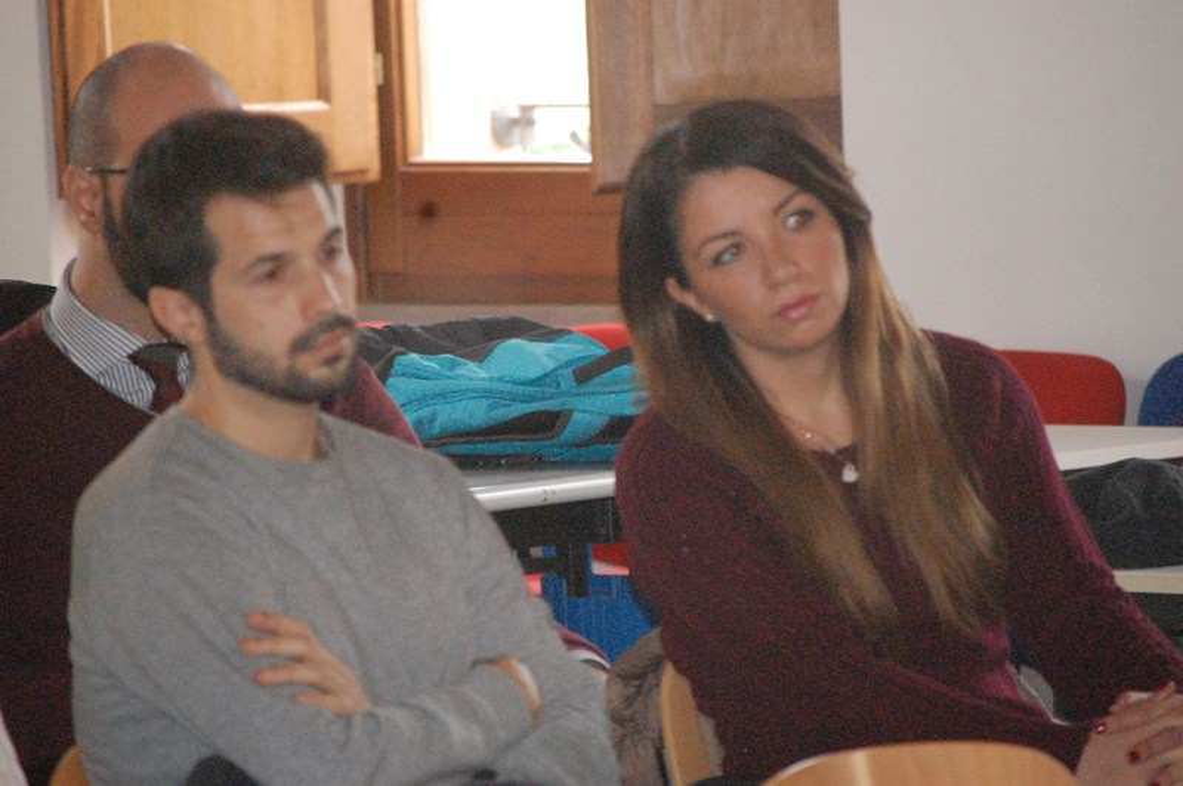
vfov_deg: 4.6
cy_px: 393
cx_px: 592
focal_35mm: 300
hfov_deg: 6.9
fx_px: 9850
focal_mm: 200
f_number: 5.6
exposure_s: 1/60
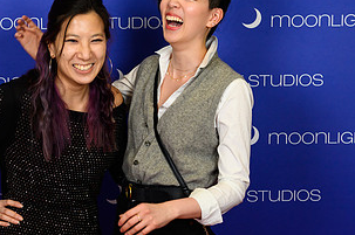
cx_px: 102
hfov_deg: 22.0
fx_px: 906
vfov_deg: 14.8
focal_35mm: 92
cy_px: 137
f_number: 5
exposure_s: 1/200
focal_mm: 48
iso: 800
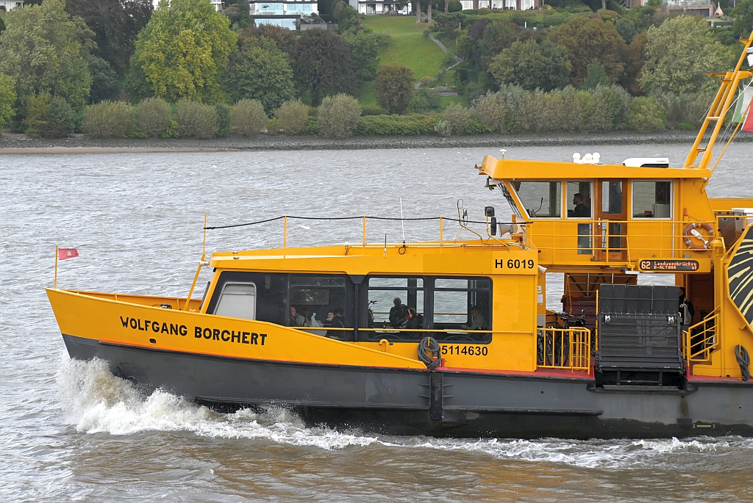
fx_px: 2512
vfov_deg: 11.4
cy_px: 252
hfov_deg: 17.0
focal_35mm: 120
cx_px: 376
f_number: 5.6
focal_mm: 120
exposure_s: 1/500
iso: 200
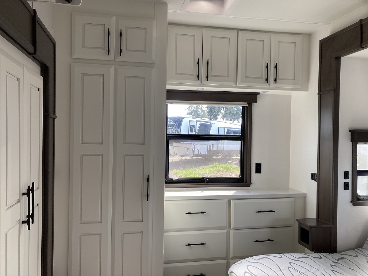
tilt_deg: -0.8
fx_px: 298
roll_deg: -0.7
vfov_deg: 49.7
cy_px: 138
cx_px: 184
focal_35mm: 28
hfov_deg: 63.4
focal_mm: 3.99
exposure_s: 1/75
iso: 80
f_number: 1.8
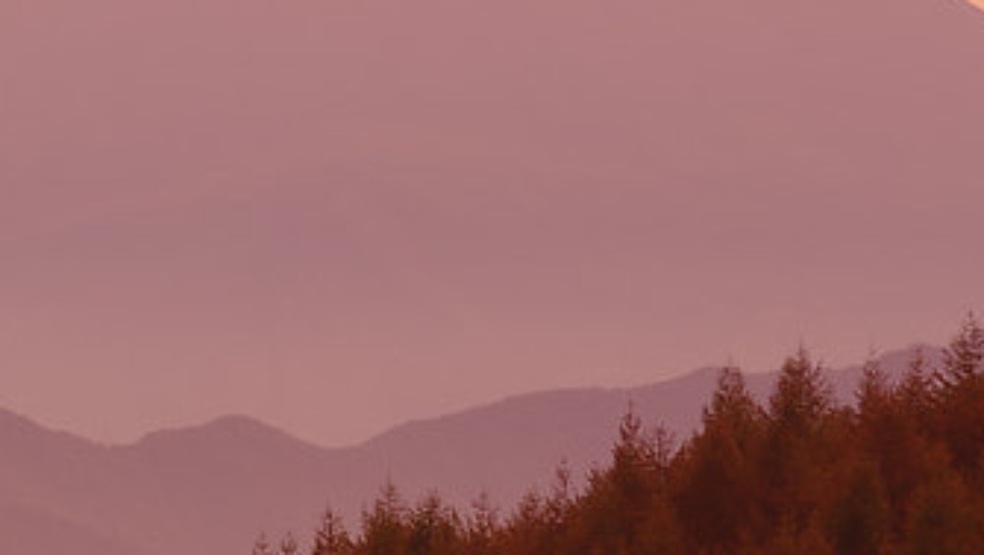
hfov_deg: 3.3
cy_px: -185
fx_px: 17207
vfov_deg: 1.8
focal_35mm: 659
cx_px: -593
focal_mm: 87.5
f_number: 10
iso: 100
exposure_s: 1/160
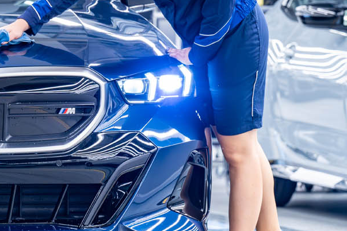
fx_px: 3836
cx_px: -26
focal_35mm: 398
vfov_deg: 3.5
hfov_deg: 5.2
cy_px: 86
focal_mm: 125
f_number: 5
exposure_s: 1/320
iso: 1600
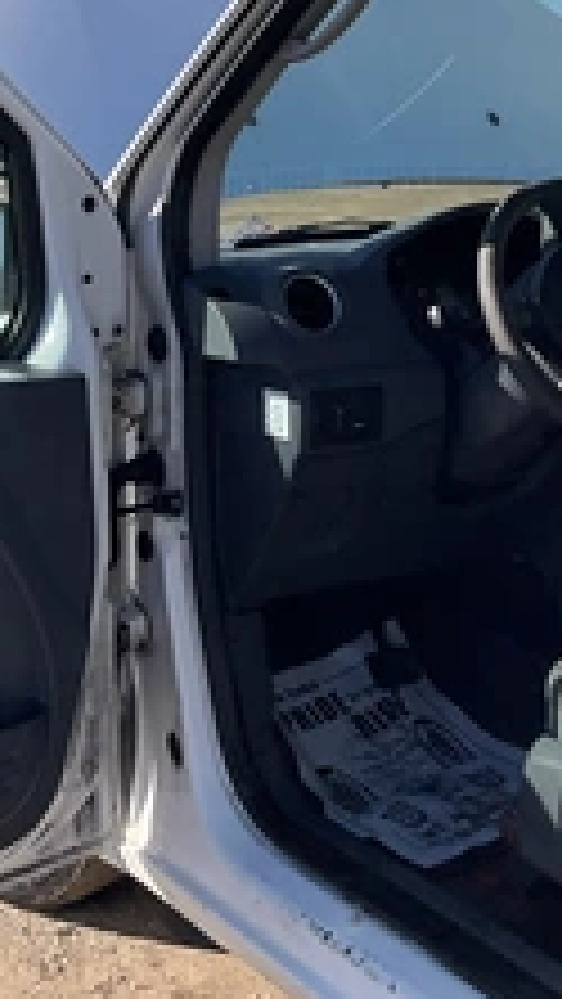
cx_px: 243
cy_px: 351
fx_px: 1509
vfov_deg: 36.3
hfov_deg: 21.1
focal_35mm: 57
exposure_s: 1/1675
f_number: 1.8
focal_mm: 3
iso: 25
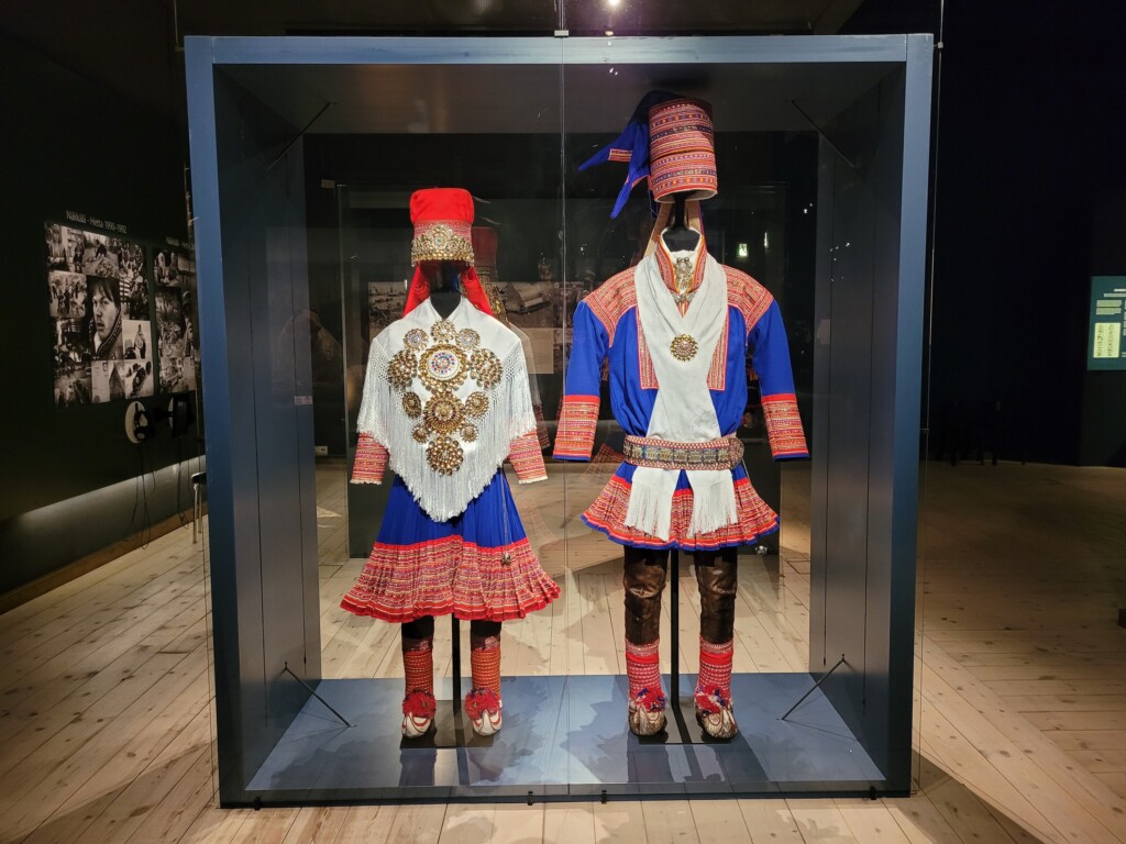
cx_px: 563
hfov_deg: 67.3
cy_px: 422
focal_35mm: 26
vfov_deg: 53.1
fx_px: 846
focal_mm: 5.4
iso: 320
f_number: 1.8
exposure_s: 1/50
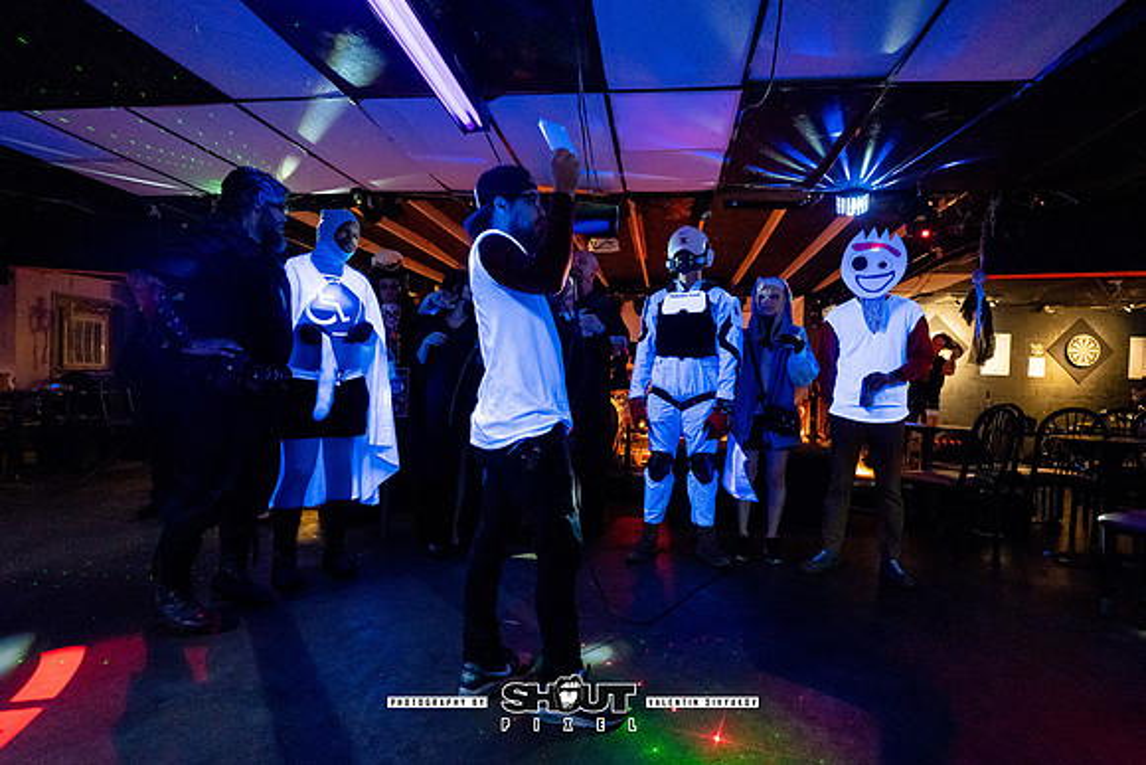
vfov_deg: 73.7
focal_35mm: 16
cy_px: 386
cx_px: 630
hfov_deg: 96.3
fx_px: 510
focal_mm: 14
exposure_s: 1/160
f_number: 2.8
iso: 3200
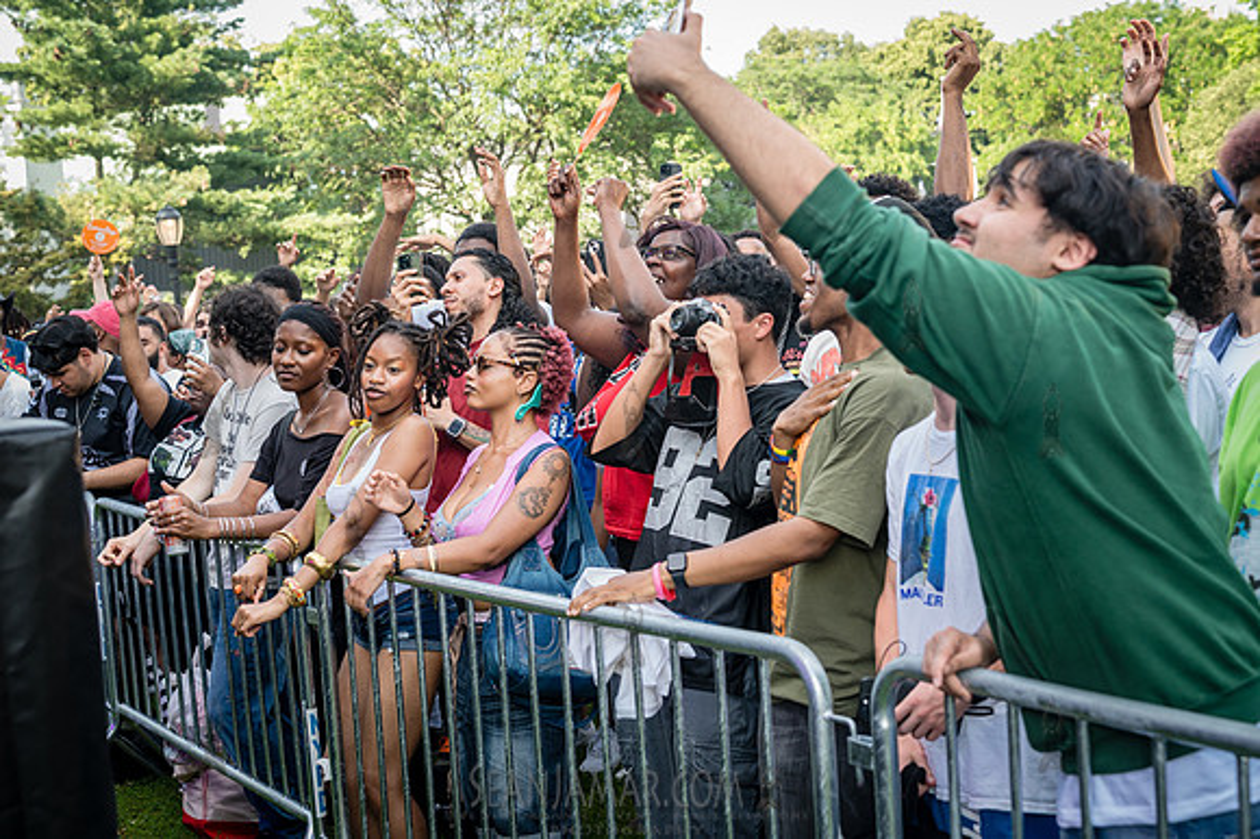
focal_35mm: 50
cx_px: 630
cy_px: 420
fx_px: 1749
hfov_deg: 39.6
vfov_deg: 27.0
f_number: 4.5
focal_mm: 50
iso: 1000
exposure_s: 1/500
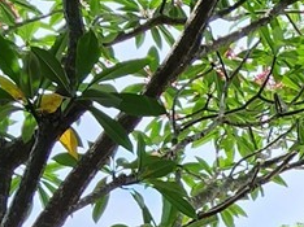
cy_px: 393
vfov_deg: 14.7
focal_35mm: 89
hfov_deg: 17.1
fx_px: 781
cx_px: 583
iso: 50
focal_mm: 2.2
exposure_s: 1/807
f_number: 2.2
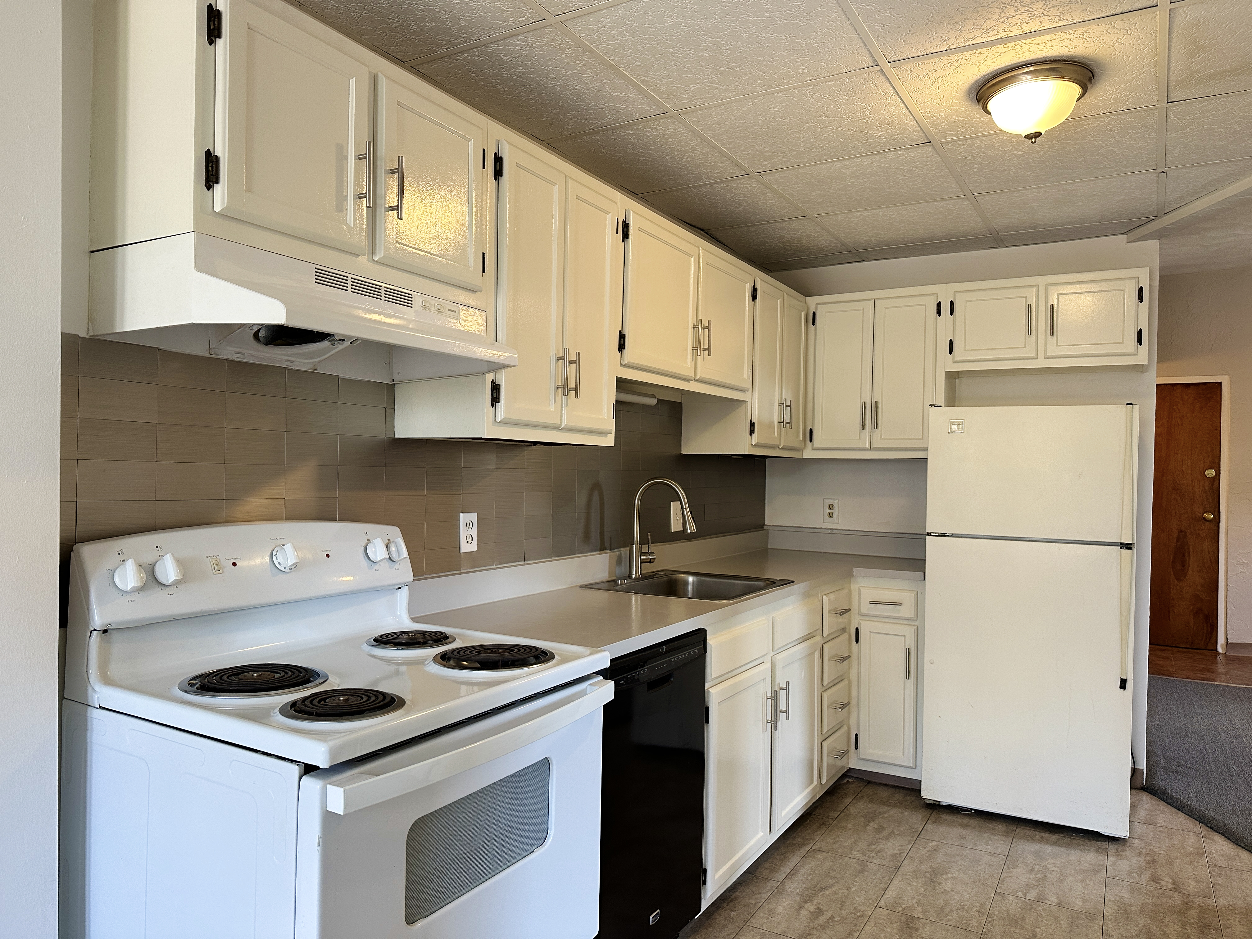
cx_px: 626
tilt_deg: -0.2
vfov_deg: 56.8
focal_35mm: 24
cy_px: 470
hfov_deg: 71.6
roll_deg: -0.4
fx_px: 868
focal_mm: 6.86
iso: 200
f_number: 1.78
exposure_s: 1/120
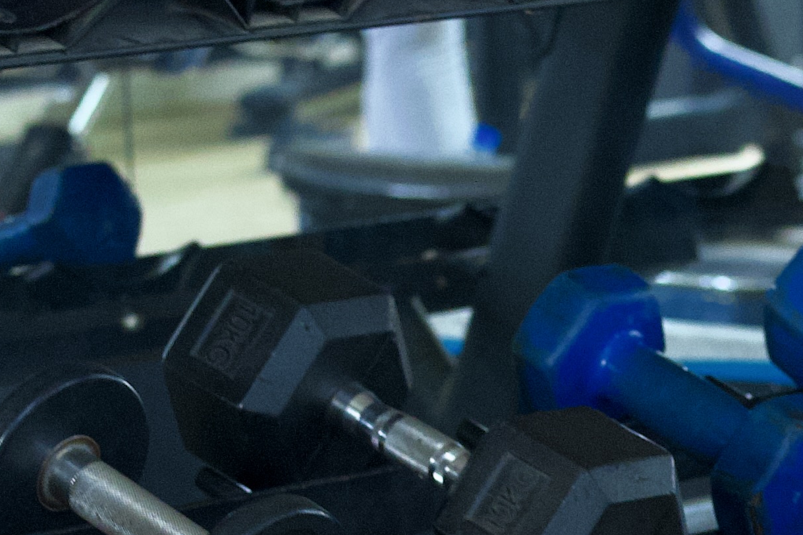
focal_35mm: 258
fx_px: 5765
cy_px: 639
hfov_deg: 7.9
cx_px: 692
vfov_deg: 5.3
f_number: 2.8
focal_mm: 35
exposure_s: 1/100
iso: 1000
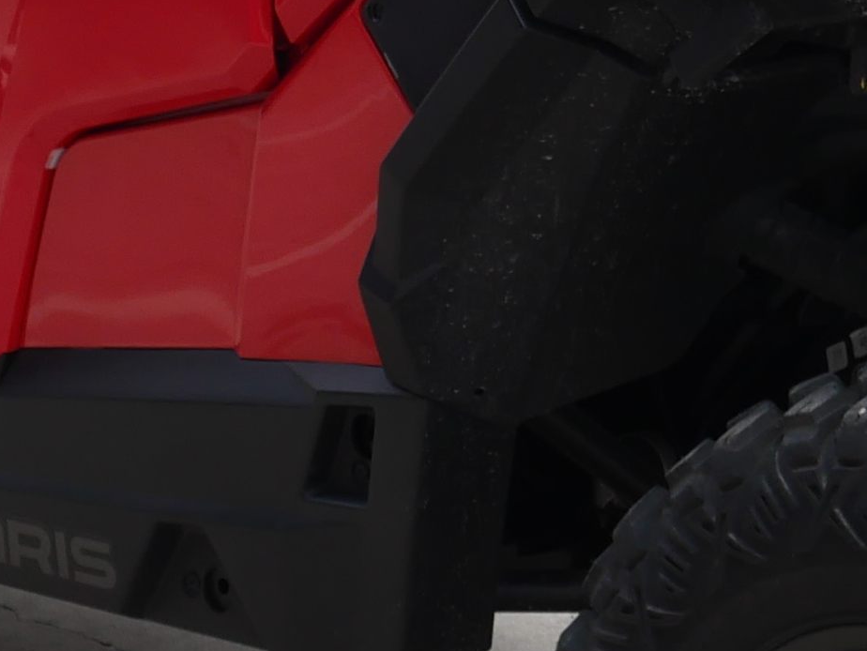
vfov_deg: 8.8
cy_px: 83
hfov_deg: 11.7
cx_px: 567
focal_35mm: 169
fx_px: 4235
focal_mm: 17
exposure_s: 1/160
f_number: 4.5
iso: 200
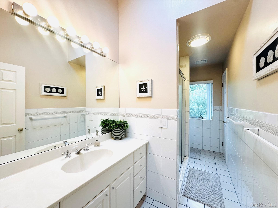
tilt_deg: +0.6
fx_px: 112
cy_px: 104
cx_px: 139
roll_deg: -0.4
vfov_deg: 85.7
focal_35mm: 14
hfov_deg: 102.1
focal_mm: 2.22
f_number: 2.2
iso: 160
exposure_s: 1/120
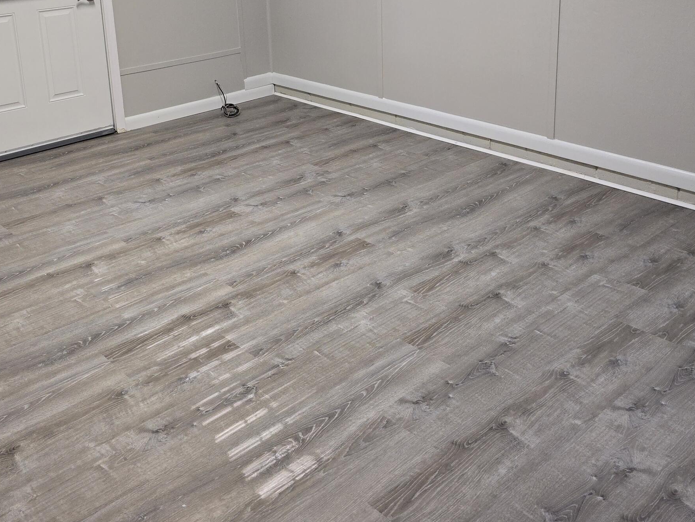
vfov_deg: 35.3
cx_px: 333
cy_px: 86
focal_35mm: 39
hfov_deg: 47.8
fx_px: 783
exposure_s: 1/40
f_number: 1.7
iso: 100
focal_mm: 6.3
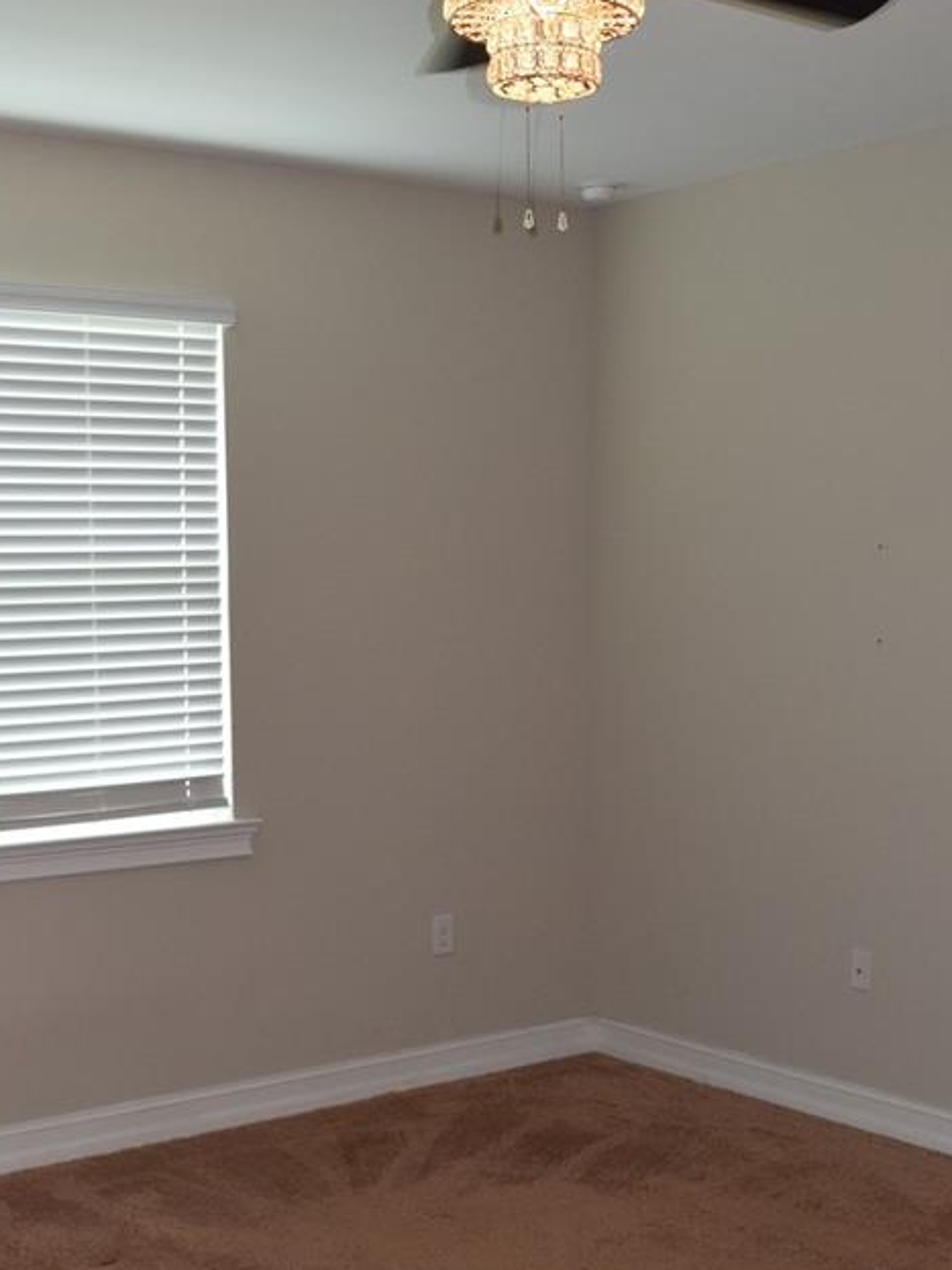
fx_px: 1834
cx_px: 433
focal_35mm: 50
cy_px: 691
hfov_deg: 29.1
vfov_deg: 38.2
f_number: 5
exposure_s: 1/100
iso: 800
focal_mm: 18
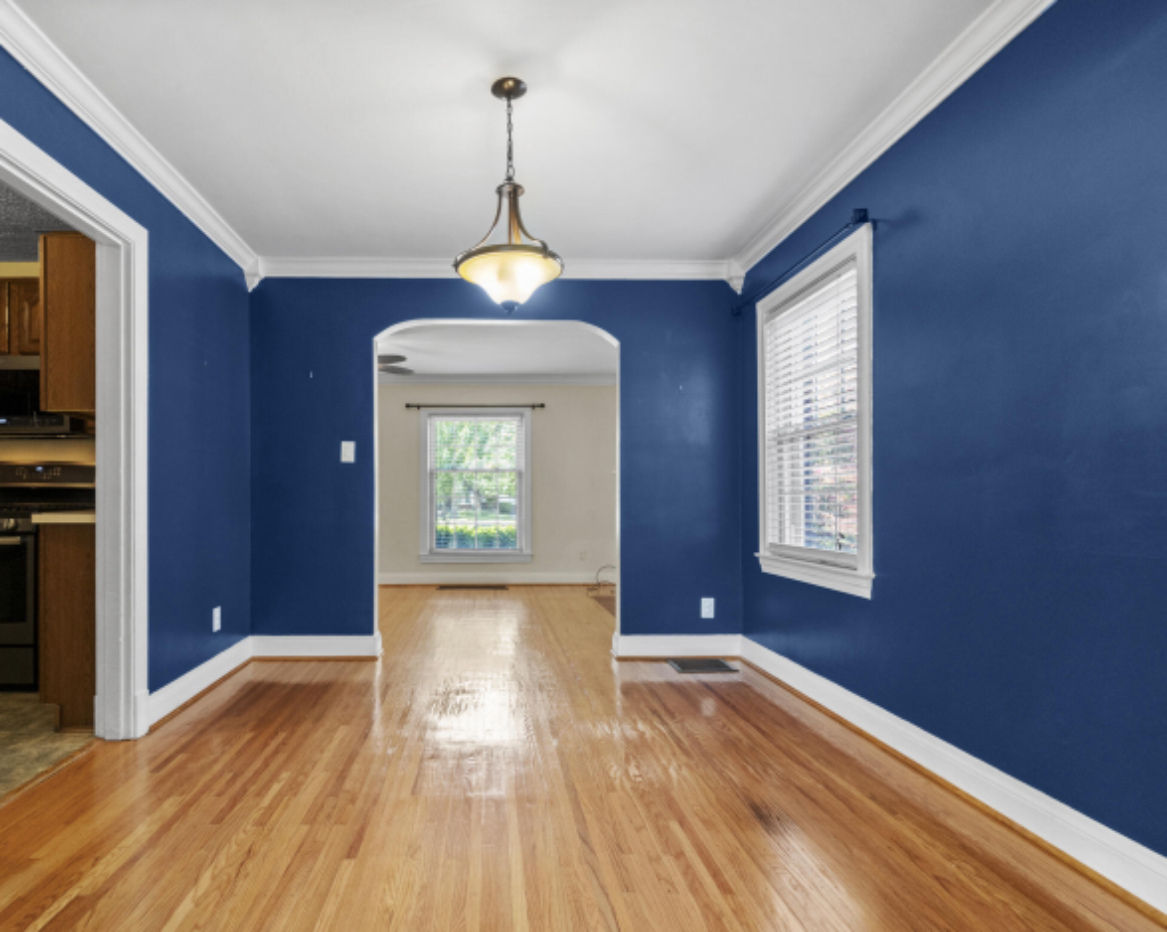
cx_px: 503
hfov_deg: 85.9
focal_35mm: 18
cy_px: 493
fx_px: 621
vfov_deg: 73.7
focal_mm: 10
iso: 400
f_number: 8
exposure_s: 1/8
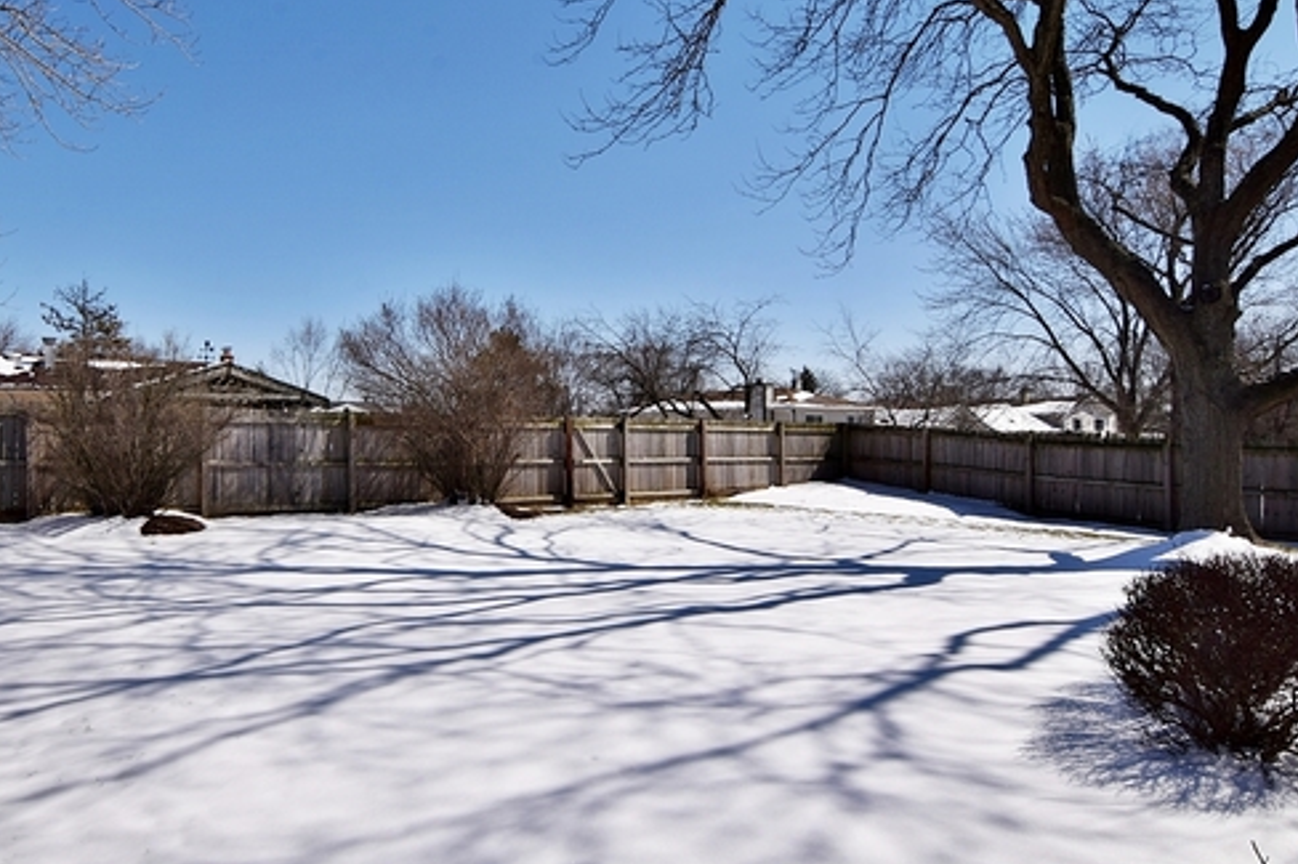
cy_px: 408
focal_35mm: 22
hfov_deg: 78.7
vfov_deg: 57.9
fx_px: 781
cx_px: 529
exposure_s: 1/200
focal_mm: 11
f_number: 16
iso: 100
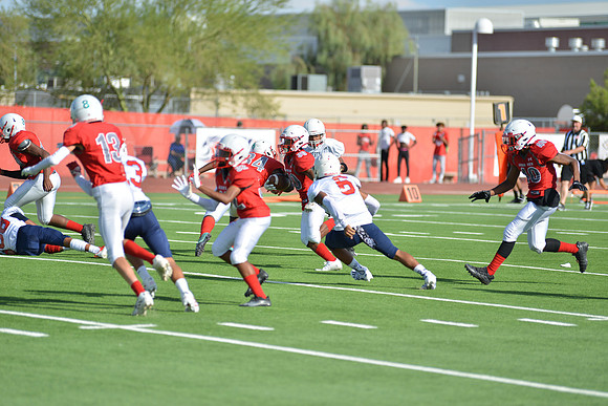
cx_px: 304
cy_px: 203
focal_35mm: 200
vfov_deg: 6.9
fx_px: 3378
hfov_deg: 10.3
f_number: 2.8
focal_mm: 200
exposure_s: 1/1600
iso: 100
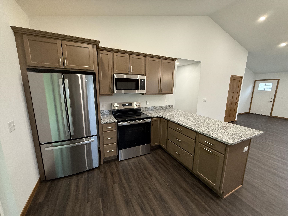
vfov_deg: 85.7
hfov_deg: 102.1
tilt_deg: -10.5
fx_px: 116
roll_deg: -0.1
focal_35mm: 14
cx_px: 144
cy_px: 108
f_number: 2.2
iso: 250
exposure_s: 1/60
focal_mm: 2.22
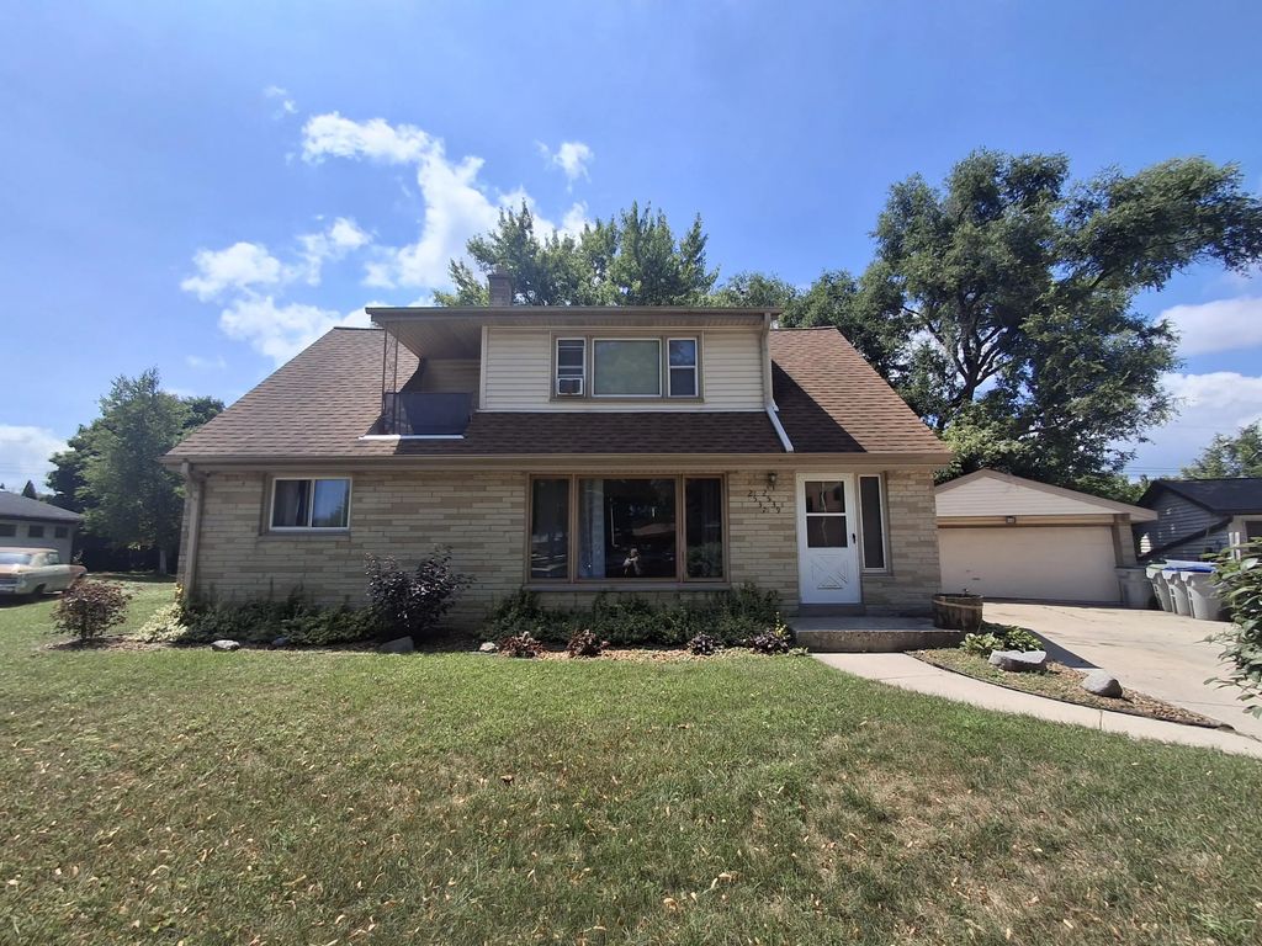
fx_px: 583
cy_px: 473
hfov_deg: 94.5
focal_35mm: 16
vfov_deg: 78.1
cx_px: 631
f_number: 2.2
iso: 40
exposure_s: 1/2208
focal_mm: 1.64
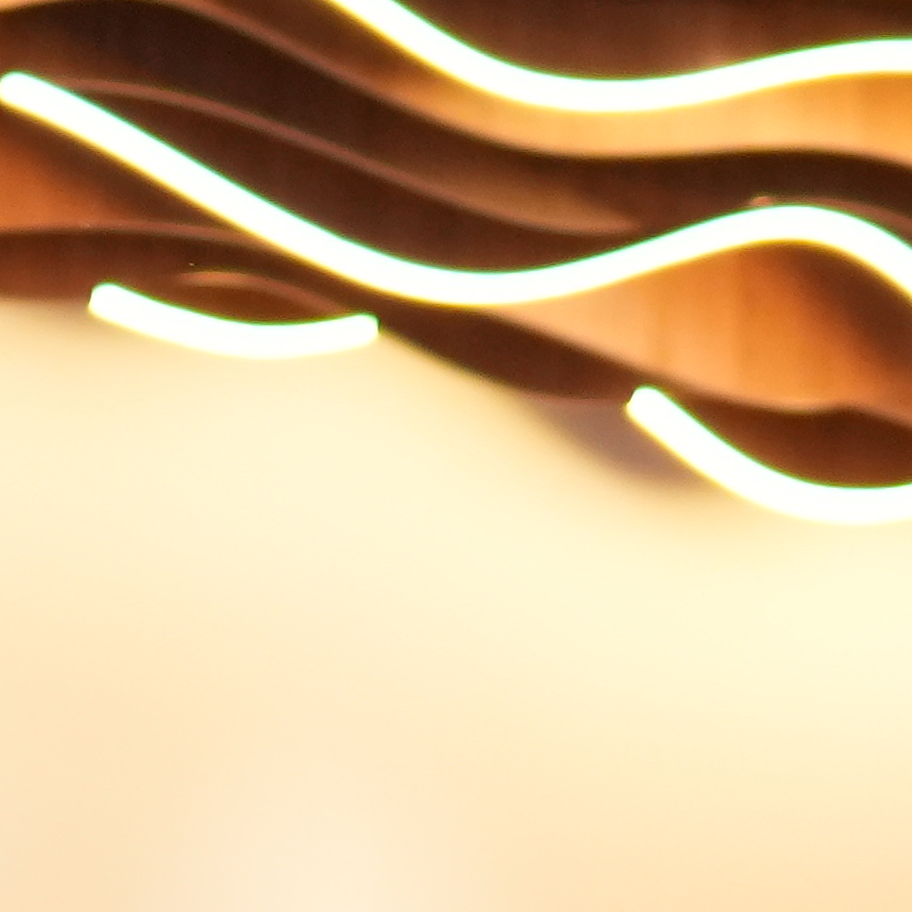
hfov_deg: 6.3
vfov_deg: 6.1
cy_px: 2130
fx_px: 8227
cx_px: 128
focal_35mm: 276
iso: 640
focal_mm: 30
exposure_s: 1/200
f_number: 1.4
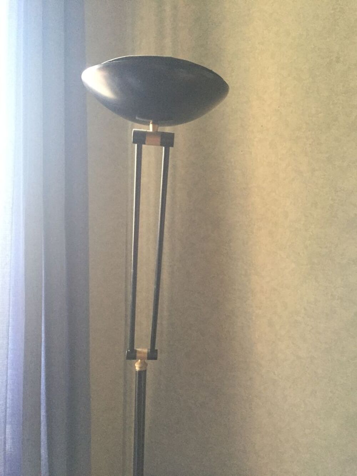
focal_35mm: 29
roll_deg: +0.0
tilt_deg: +1.8
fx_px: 399
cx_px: 178
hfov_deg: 48.2
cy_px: 238
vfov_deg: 61.7
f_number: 2.2
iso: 250
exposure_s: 1/33
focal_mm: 4.15
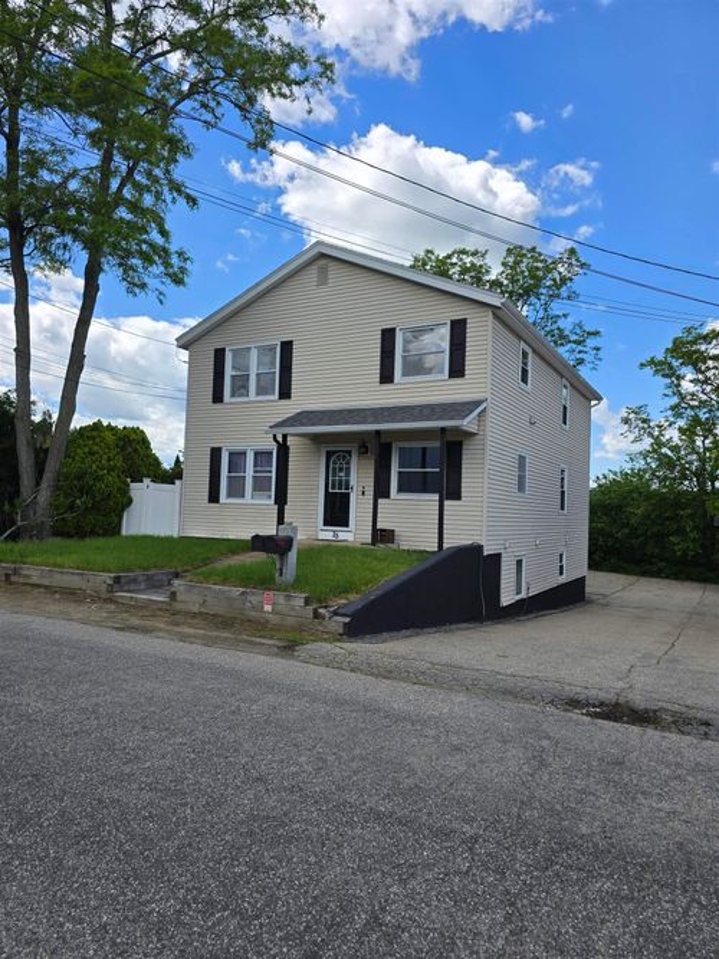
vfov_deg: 73.9
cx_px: 360
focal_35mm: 23
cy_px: 480
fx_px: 637
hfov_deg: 58.9
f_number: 1.7
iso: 12
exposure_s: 1/638
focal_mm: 6.3
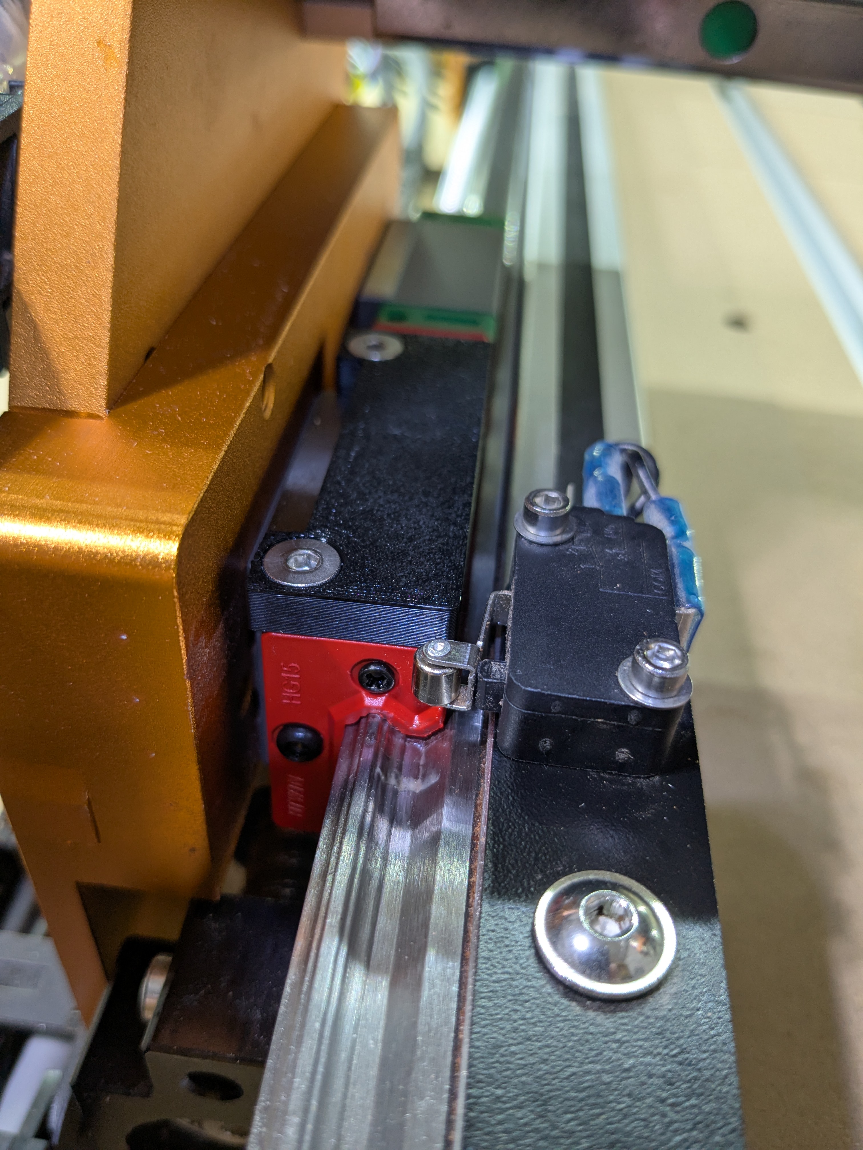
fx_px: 898
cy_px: 575
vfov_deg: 65.3
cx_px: 432
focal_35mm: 27
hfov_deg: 51.4
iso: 91
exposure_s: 1/40
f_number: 1.73
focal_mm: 4.38
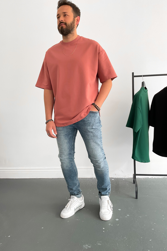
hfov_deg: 42.3
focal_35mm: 31
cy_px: 126
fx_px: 216
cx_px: 88
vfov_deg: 60.3
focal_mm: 3
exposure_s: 1/120
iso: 50
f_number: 1.8
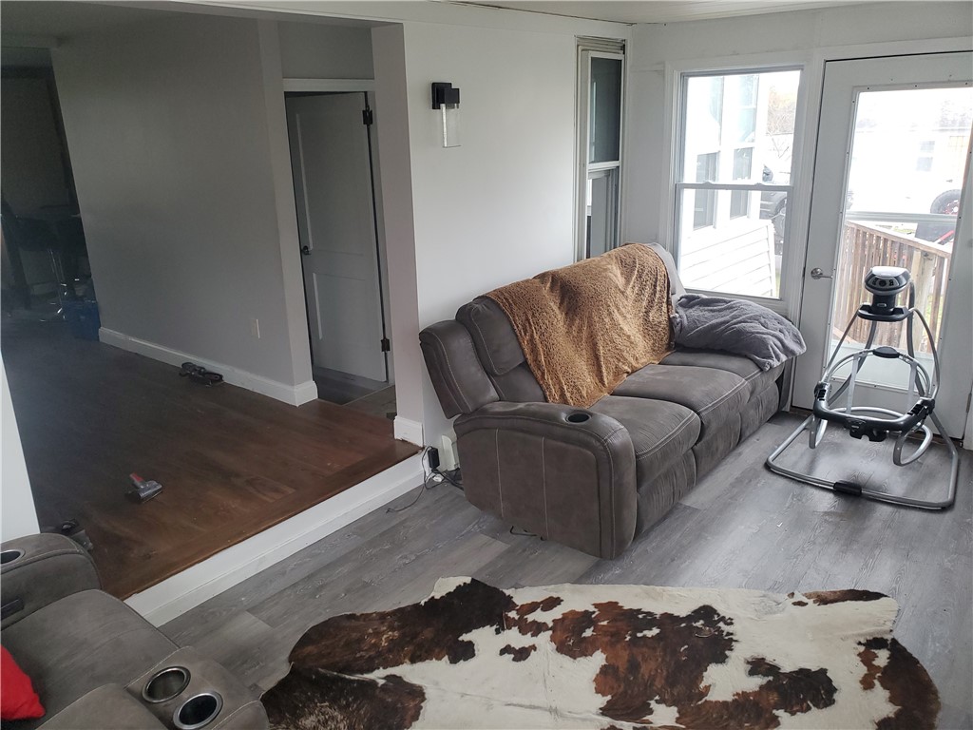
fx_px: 731
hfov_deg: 67.3
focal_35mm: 26
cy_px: 365
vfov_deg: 53.1
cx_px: 486
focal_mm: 4.3
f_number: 2.4
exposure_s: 1/50
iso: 100
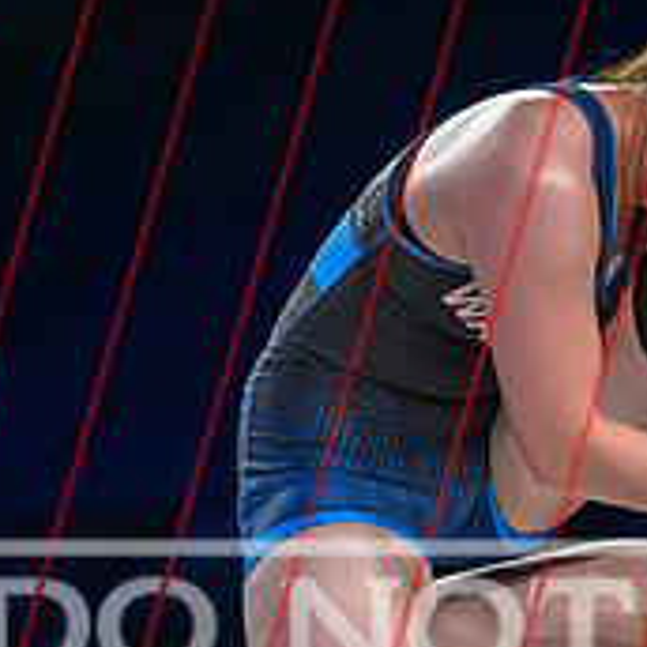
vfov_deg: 5.2
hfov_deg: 5.2
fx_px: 7126
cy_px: 661
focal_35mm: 337
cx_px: 427
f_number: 2.8
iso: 1000
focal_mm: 98
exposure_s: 1/800
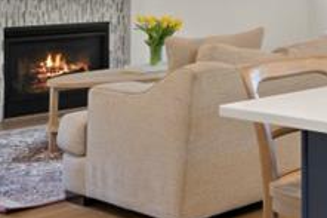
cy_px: -30
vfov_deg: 17.7
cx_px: 543
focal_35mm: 74
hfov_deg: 21.1
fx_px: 672
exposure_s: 1.6
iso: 500
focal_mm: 16
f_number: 9
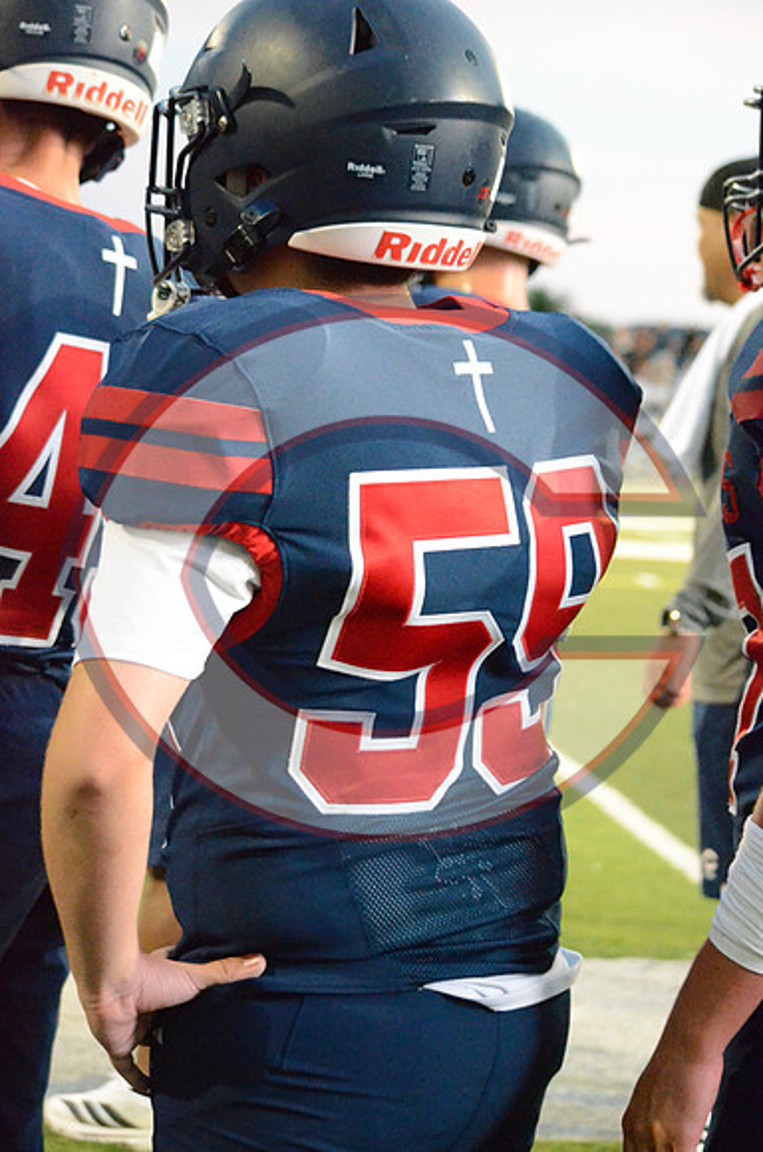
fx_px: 2635
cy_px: 576
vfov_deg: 24.7
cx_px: 382
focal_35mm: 82
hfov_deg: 16.5
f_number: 4.5
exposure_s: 1/125
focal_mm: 55
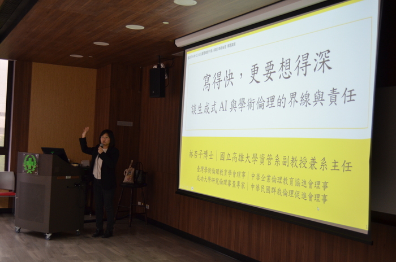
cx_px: 198
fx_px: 494
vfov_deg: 29.8
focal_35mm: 45
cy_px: 131
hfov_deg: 43.7
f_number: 4.5
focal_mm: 30
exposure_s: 1/100
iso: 900
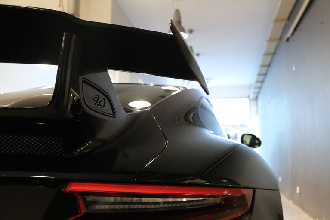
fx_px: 348
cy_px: 110
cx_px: 165
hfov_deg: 50.7
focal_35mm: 38
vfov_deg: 35.1
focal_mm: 25.4
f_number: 4
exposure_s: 1/80
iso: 6400
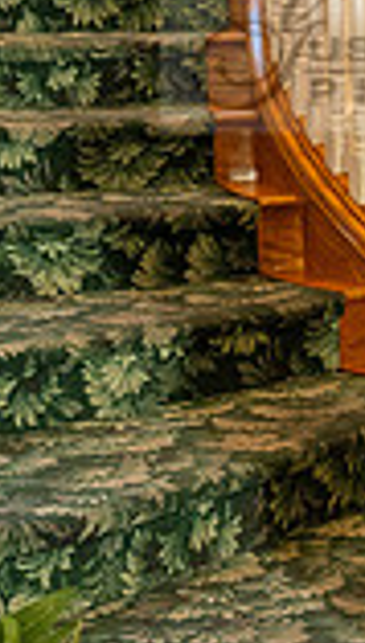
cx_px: 493
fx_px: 2104
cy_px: 151
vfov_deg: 17.3
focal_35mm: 123
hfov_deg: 9.7
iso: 1000
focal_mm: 24
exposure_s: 1/125
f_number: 4.5
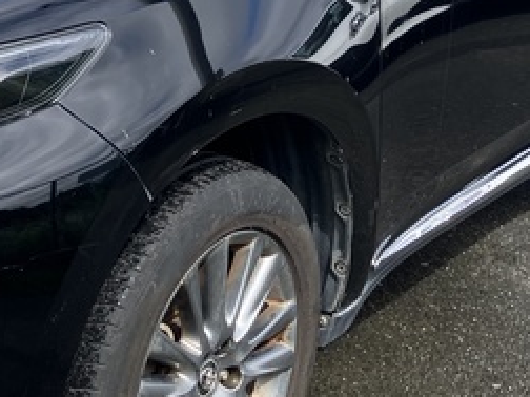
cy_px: 55
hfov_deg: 21.2
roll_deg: -0.4
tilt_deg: -10.8
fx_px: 1363
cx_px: -6
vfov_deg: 16.4
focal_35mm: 89
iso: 32
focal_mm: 3.99
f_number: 1.8
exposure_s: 1/883
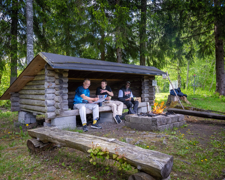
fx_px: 186
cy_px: 91
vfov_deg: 51.5
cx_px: 105
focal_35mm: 28
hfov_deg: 62.2
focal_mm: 24
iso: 500
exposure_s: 1/800
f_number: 4.5
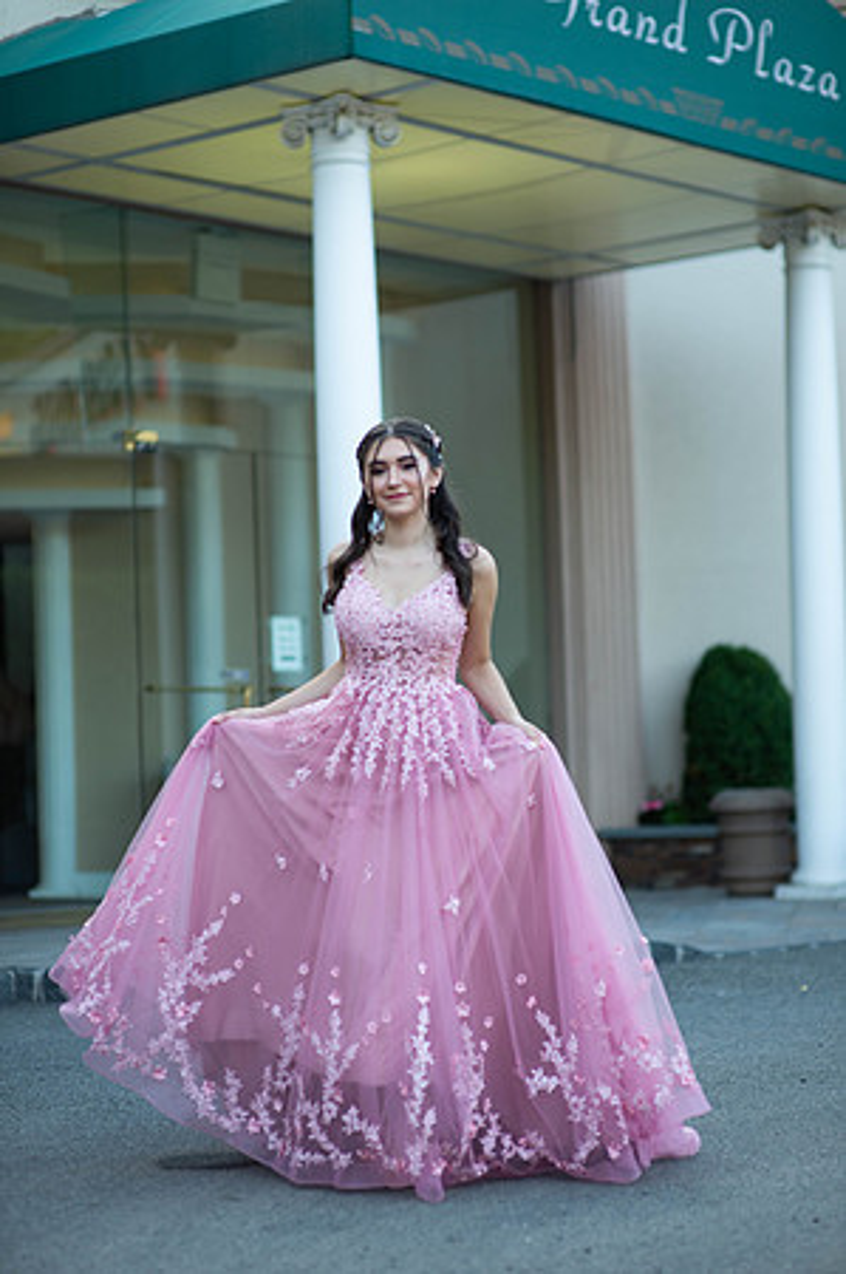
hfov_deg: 16.0
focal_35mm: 85
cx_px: 423
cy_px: 637
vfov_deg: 23.9
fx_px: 3003
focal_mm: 85
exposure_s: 1/640
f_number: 2
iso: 250
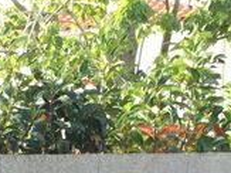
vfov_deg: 7.2
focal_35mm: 190
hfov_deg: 10.1
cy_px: 455
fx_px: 1267
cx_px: -126
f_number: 2.4
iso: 32
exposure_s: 1/100
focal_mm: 3.3
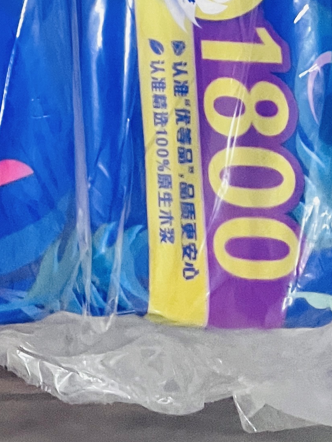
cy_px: -356
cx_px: -277
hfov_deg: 13.7
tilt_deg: -68.1
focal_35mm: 96
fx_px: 1228
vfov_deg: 16.9
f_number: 1.5
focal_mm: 5.7
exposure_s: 1/33
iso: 400
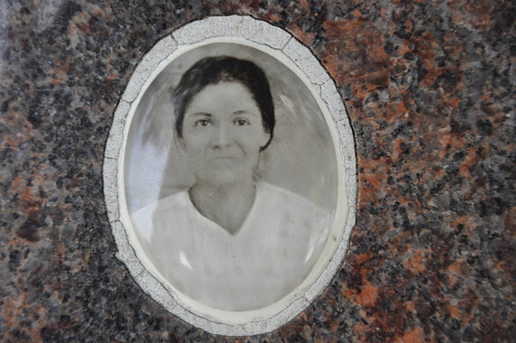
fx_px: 1975
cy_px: 172
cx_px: 258
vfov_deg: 9.9
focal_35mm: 138
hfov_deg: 14.9
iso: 500
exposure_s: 1/60
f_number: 5.6
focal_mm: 92
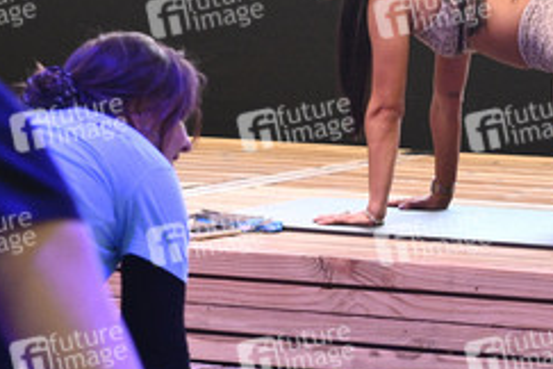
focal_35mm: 130
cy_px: 68
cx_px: 463
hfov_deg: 15.6
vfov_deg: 10.5
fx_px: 1997
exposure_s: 1/250
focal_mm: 70
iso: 6400
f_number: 5.6
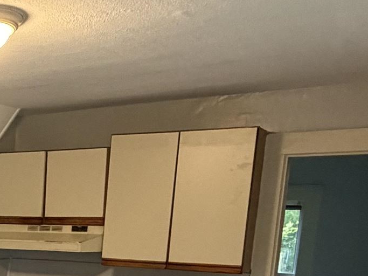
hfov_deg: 26.0
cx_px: -116
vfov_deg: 21.4
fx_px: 670
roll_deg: -1.0
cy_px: 341
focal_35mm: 63
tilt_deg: -10.6
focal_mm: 2.22
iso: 500
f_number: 2.2
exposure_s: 1/60
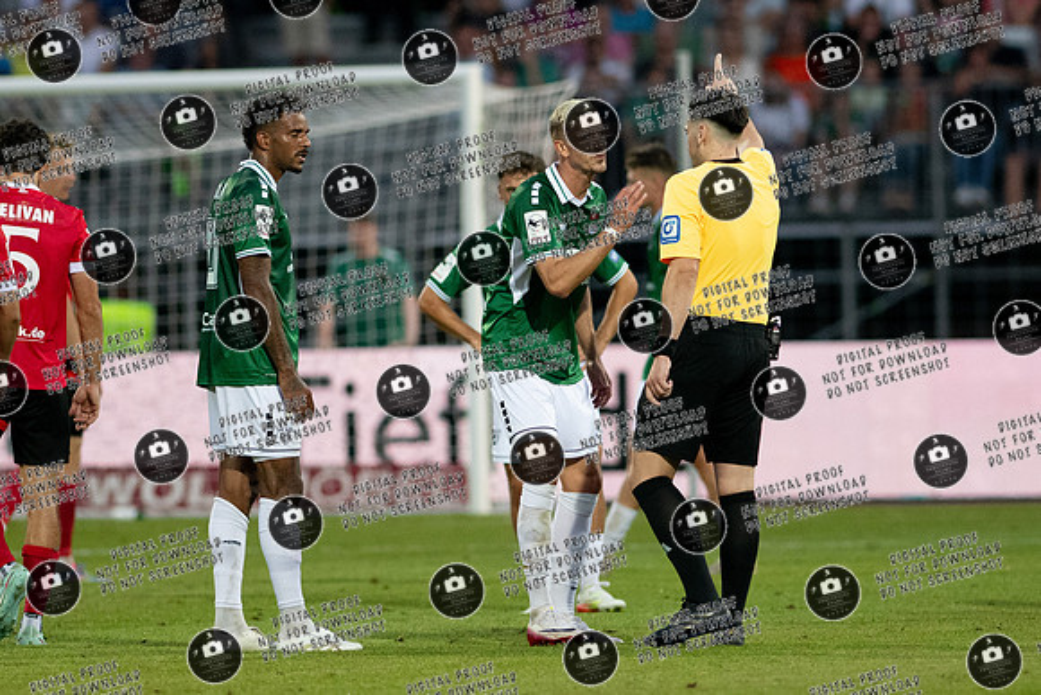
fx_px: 19379
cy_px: 259
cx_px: 574
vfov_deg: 2.1
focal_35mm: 670
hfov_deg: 3.1
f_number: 3.2
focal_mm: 300
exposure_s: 1/1250
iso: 2500
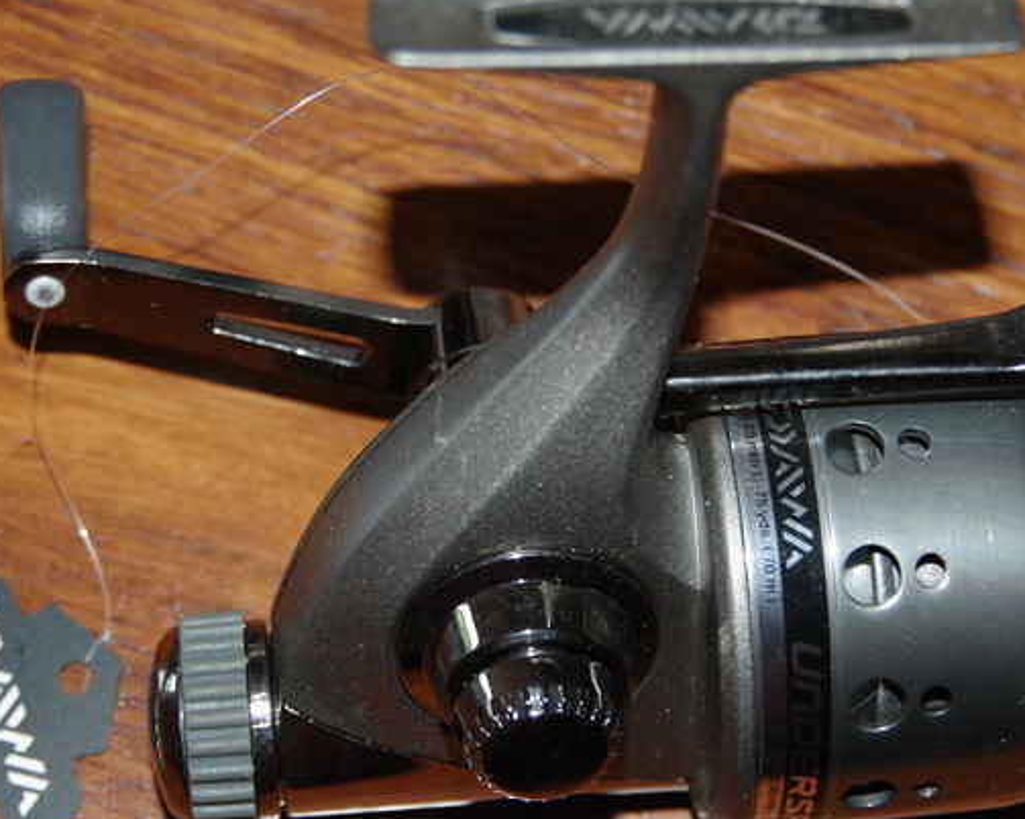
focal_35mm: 112
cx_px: 485
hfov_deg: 17.2
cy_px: 525
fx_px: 3396
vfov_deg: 13.7
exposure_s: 1/100
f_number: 4.5
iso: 800
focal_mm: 40
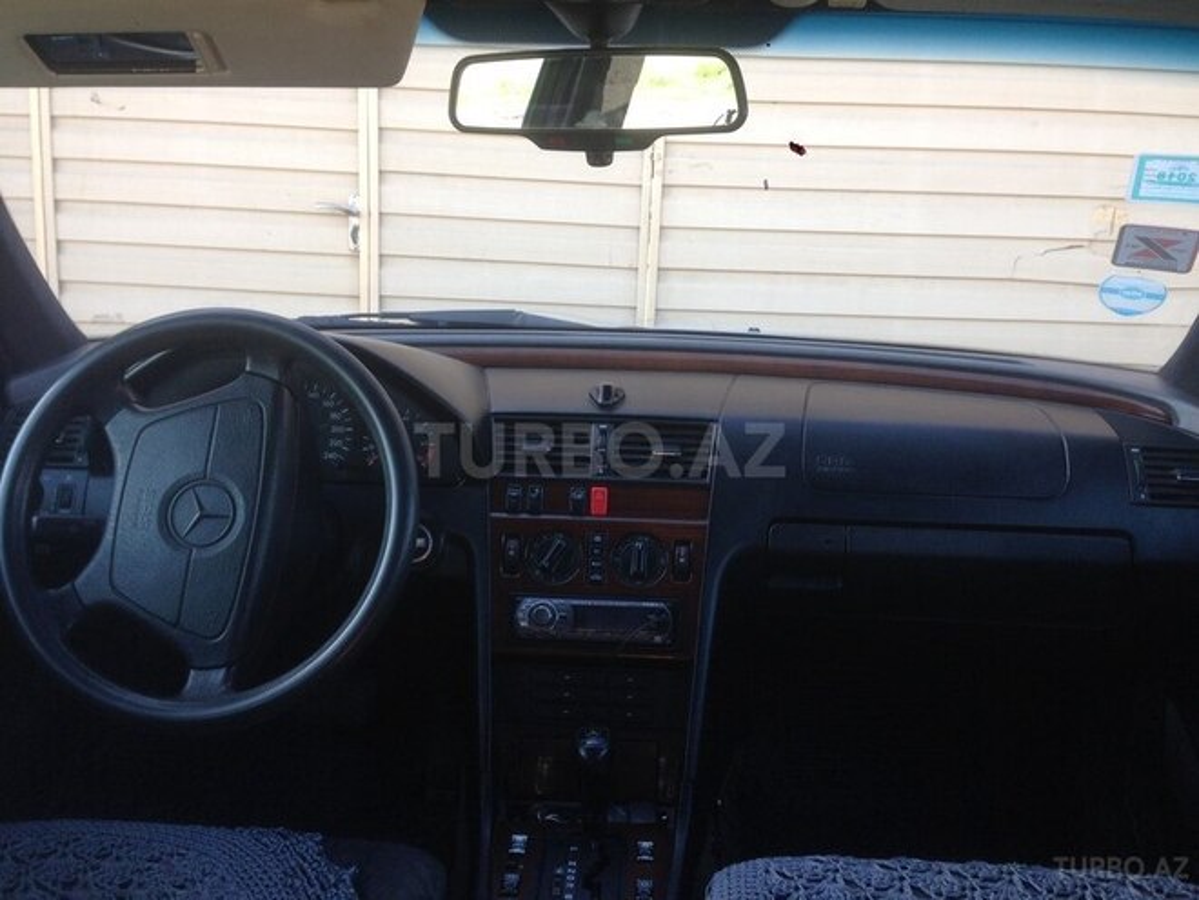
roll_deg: -2.5
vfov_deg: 42.9
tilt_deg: -13.5
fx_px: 1143
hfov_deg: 55.4
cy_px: 450
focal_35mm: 33
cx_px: 600
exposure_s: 1/120
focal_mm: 4.12
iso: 80
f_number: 2.4
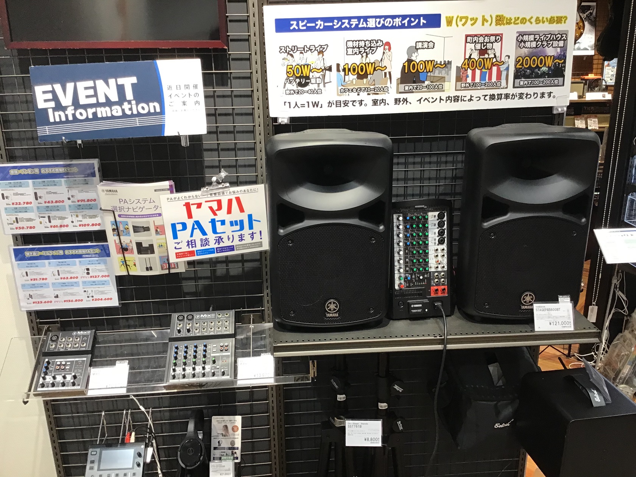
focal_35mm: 31
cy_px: 238
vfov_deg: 45.4
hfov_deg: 58.4
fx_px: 570
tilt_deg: -17.2
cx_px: 318
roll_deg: +0.8
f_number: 2.4
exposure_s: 1/30
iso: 64
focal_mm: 3.3
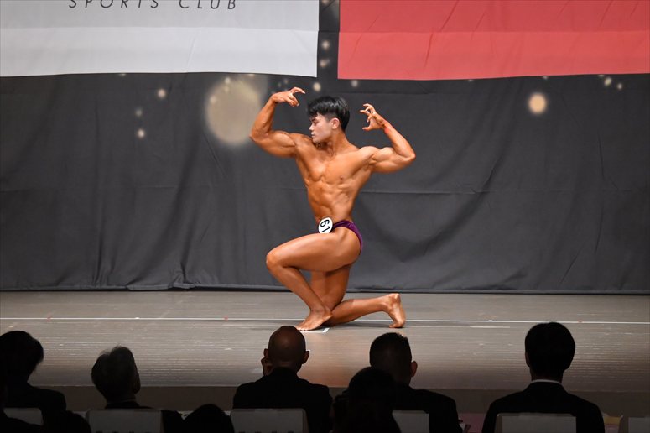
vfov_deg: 7.5
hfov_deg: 11.2
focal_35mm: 183
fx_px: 3303
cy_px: 216
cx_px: 325
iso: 6400
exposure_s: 1/400
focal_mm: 122
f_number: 5.6
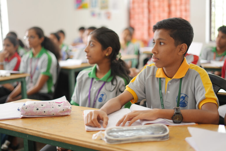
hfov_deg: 39.6
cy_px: 76
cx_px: 113
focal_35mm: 50
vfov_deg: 27.0
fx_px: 314
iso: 320
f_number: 1.8
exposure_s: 1/125
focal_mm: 50
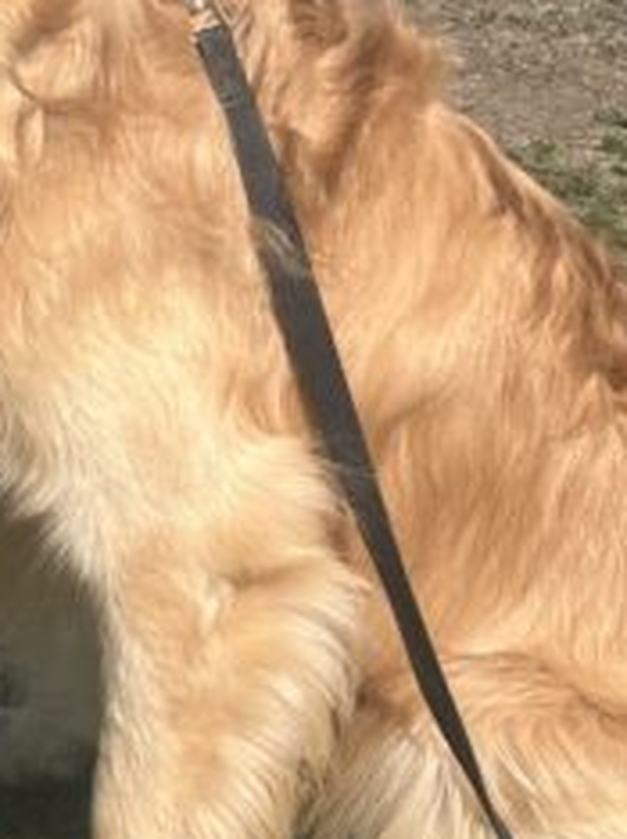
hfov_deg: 12.9
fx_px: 2758
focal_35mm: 114
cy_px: 602
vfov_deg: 17.2
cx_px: 125
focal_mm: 5.1
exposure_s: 1/3413
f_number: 1.6
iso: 50
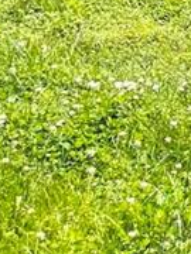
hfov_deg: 7.5
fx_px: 1273
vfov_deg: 10.5
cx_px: 574
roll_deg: -0.3
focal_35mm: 173
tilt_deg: -2.0
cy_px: -258
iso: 32
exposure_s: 1/2857
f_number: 1.6
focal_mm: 5.1
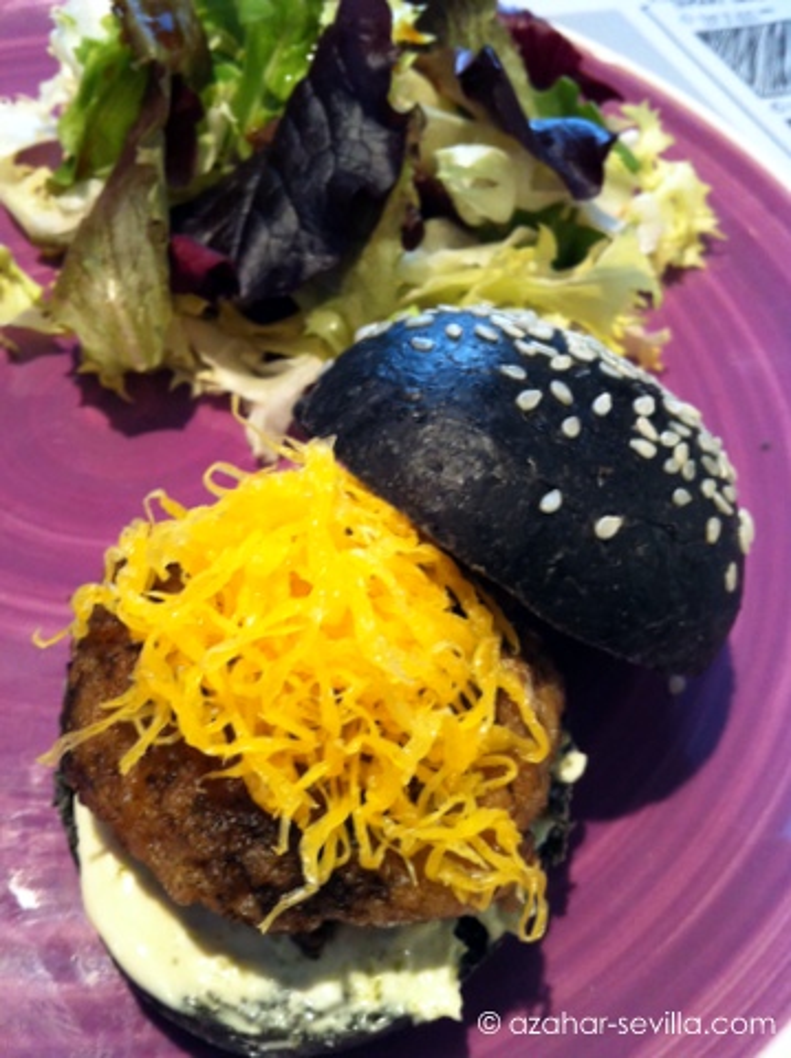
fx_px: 1068
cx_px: 396
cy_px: 529
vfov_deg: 52.7
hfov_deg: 40.6
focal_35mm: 35
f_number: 2.8
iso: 200
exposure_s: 1/15
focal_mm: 3.85
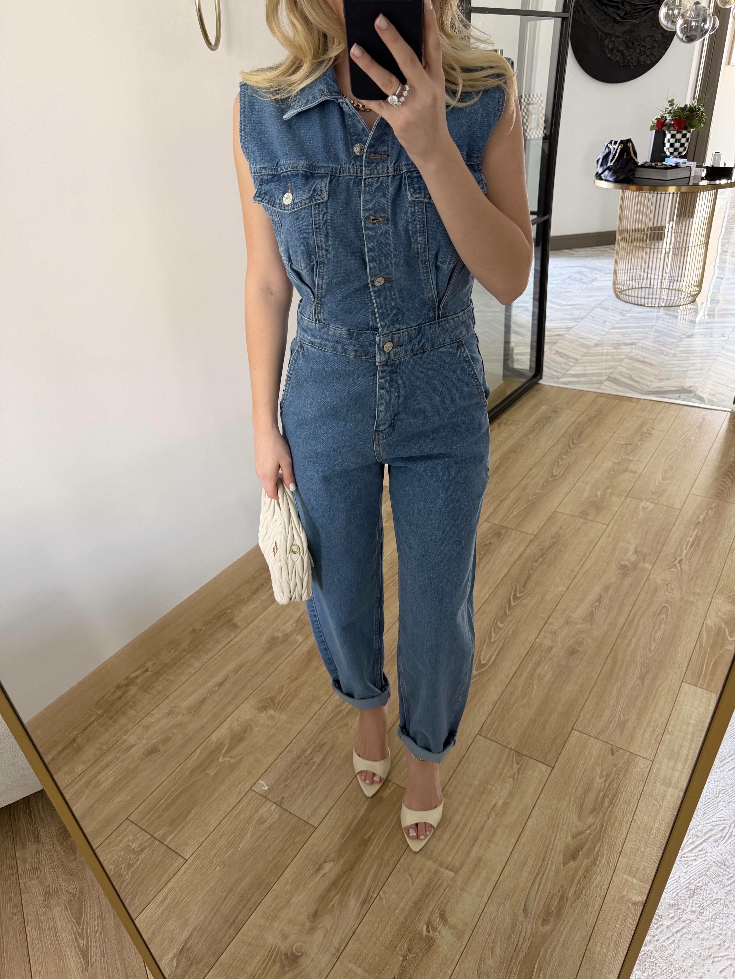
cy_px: 490
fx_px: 679
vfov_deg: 71.6
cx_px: 368
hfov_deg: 56.8
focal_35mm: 24
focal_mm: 6.76
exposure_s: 1/62
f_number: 1.78
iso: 200
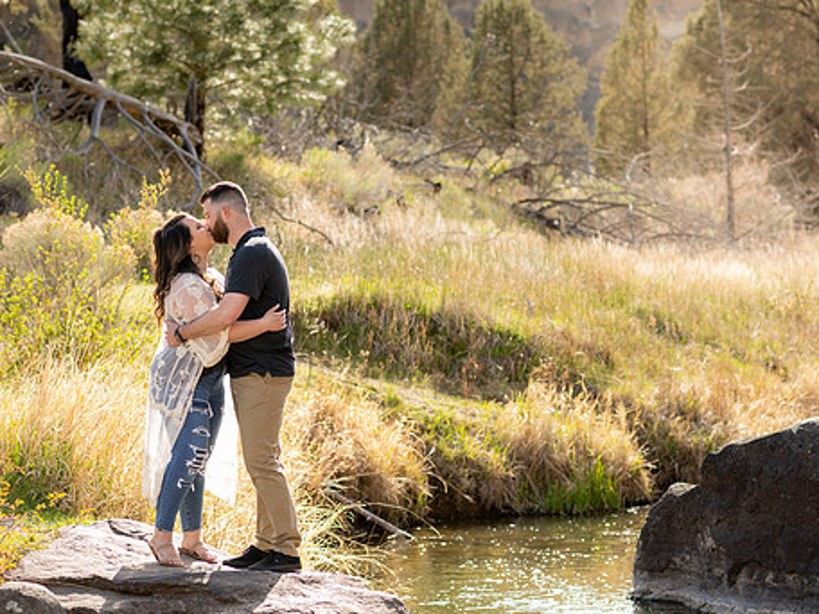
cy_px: 340
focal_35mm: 104
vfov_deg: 14.2
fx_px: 2461
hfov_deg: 18.9
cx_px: 401
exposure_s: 1/400
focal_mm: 85
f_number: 4
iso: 200
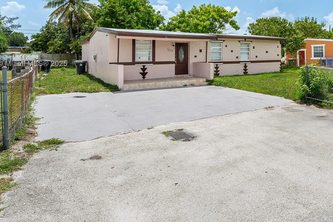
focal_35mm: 27
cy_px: 64
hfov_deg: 64.6
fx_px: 250
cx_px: 236
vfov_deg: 46.7
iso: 200
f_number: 7.1
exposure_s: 1/640
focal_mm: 16
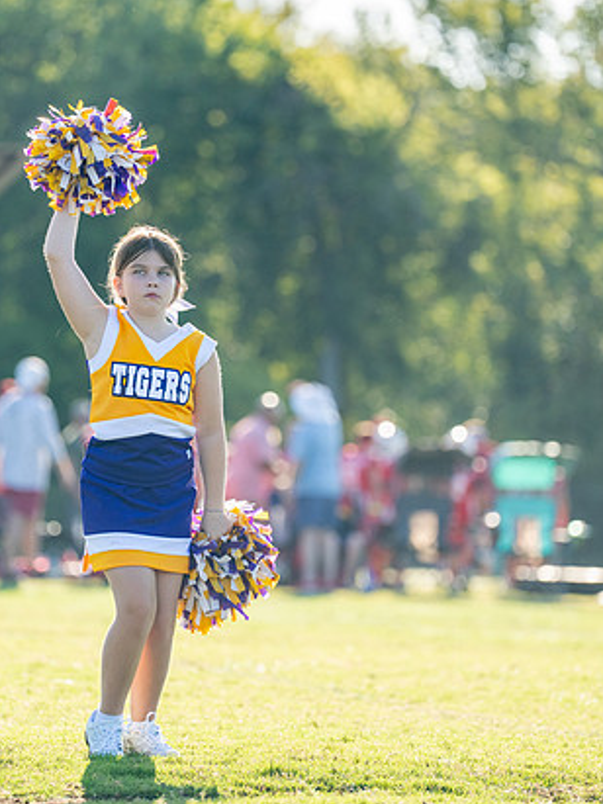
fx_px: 5879
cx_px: 199
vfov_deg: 7.8
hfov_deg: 5.9
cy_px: 385
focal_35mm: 253
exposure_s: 1/2000
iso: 400
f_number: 2.8
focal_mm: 163
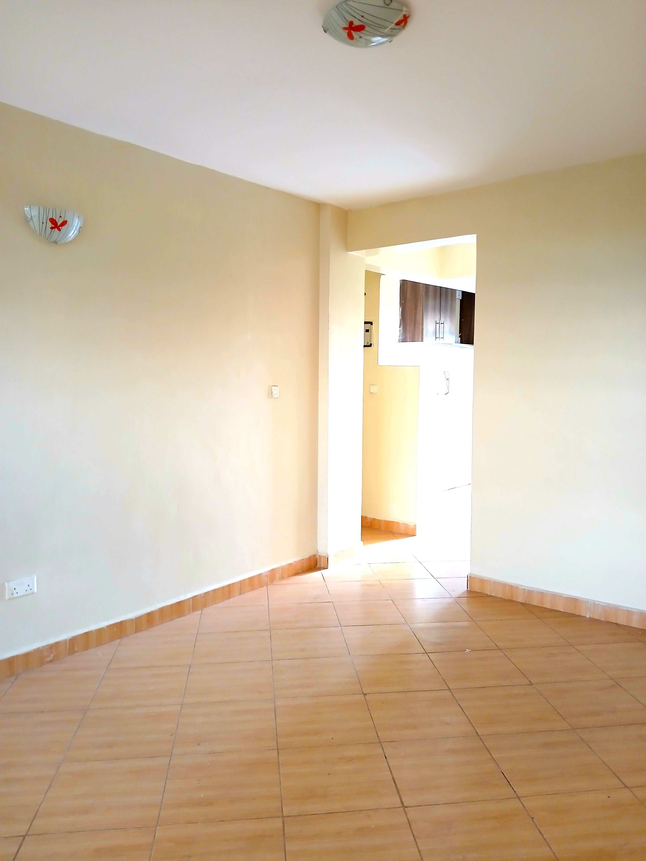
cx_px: 323
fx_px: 647
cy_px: 430
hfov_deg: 53.1
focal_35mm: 26
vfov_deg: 67.3
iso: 200
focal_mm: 3.98
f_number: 1.8
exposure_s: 1/33.3
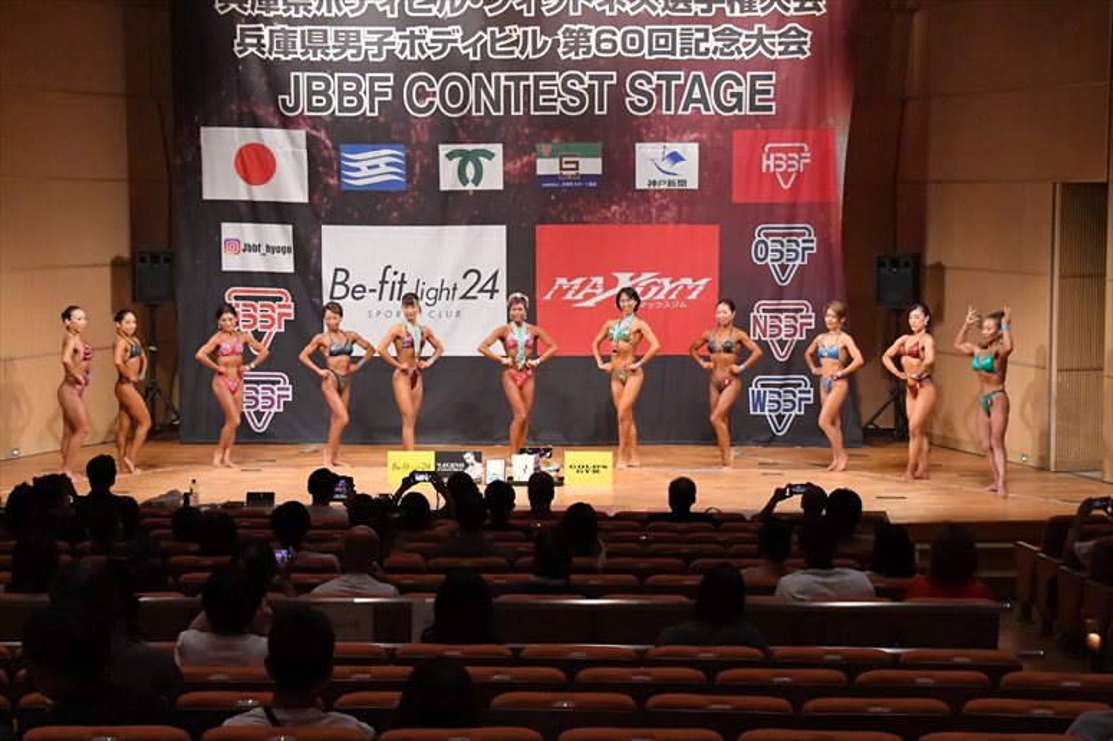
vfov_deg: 17.5
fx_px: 2410
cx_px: 556
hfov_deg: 26.0
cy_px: 370
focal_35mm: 78
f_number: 5.6
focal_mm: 52
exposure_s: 1/400
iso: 10000
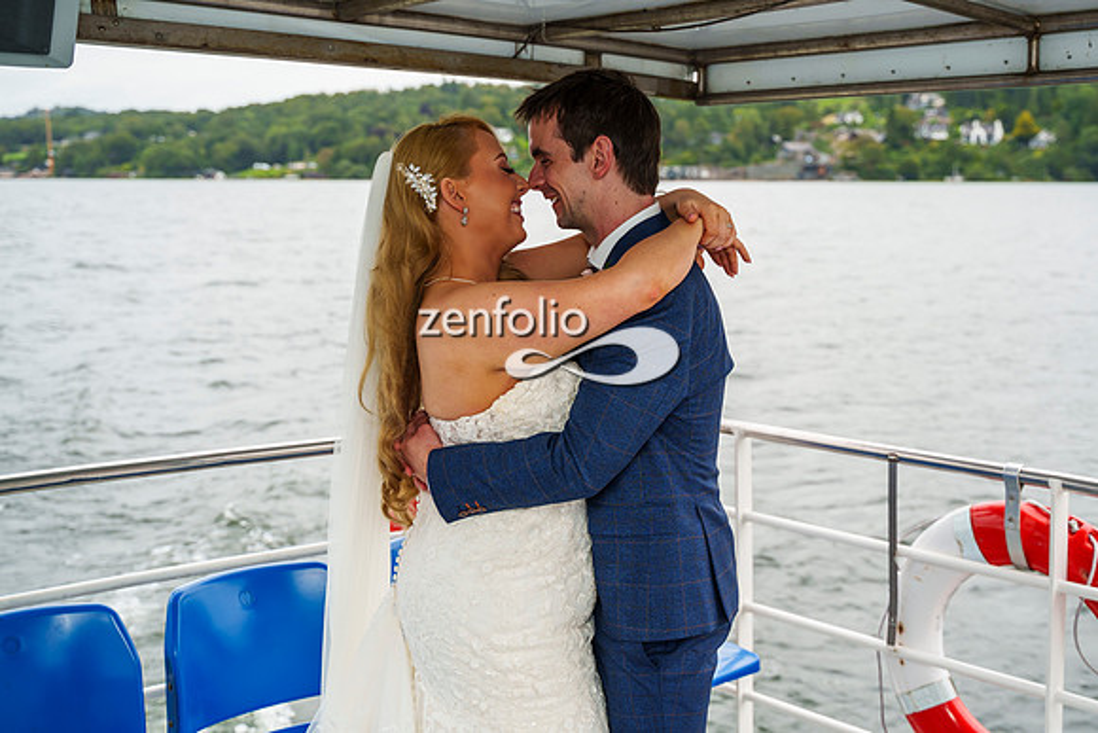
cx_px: 613
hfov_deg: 42.6
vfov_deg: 29.2
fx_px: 1406
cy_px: 353
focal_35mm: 46
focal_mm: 41
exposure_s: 1/200
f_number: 3.5
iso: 400
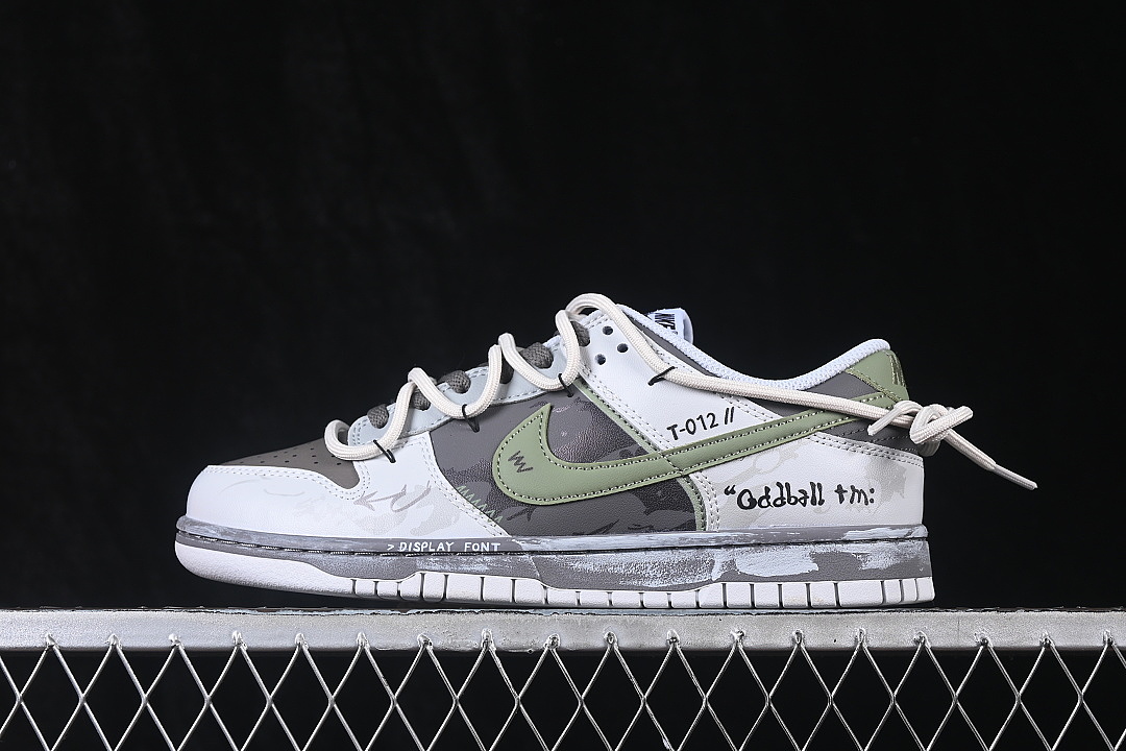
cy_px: 376
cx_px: 563
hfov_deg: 27.0
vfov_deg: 18.2
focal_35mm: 75
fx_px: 2346
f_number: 7.1
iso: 160
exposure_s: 1/80
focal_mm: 50
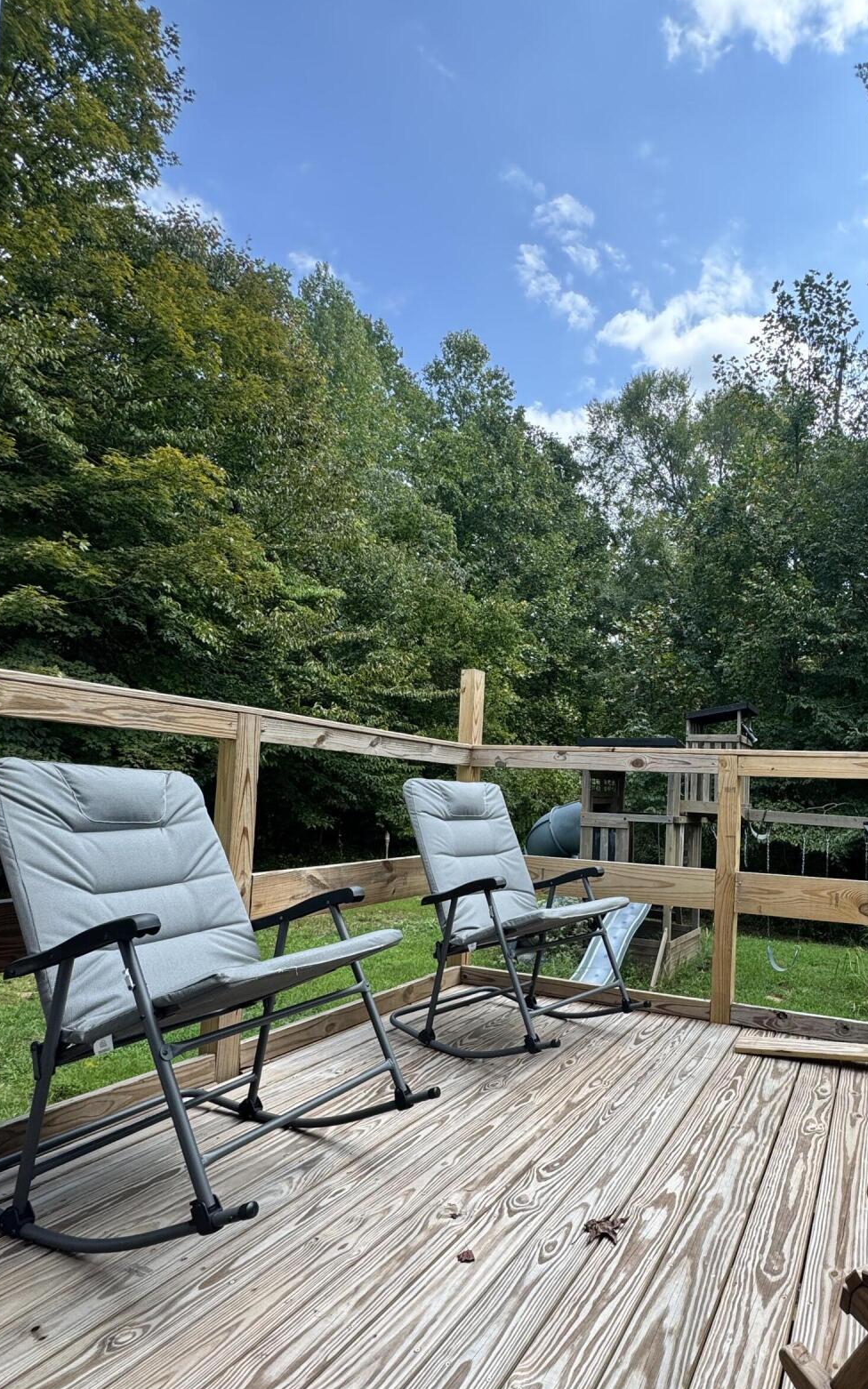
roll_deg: -2.5
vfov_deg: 87.7
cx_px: 629
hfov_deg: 59.6
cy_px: 767
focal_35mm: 19
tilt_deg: +3.6
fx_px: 719
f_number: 2.2
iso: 40
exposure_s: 1/361
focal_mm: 2.22
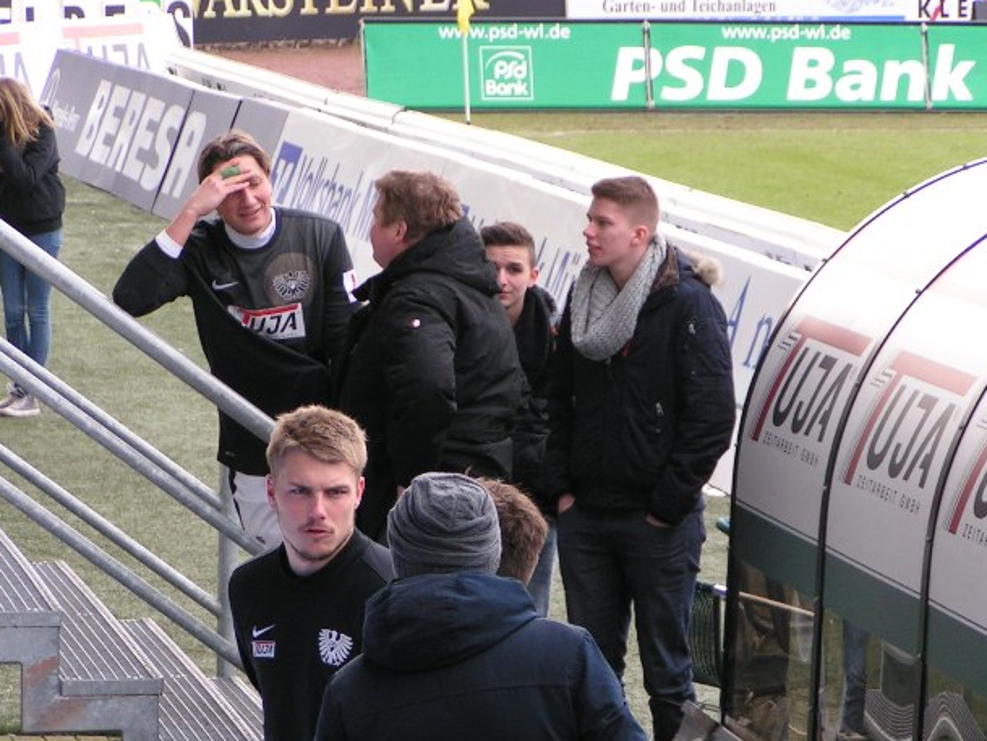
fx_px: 5618
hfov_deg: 10.0
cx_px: 498
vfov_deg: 7.5
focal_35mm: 197
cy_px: 454
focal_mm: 22.9
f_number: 3.5
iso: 100
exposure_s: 1/125
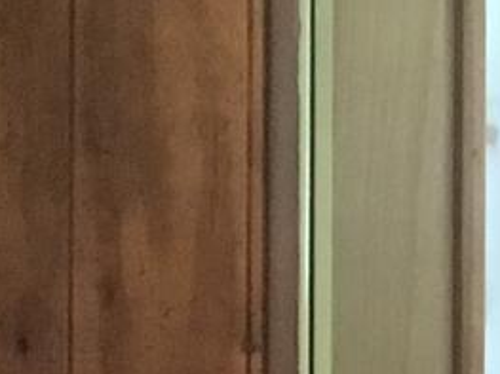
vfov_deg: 6.6
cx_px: 205
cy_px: 270
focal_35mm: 226
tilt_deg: -0.7
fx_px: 3263
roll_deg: +0.4
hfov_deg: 8.8
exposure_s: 1/15
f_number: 2.2
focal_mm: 4.15
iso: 320
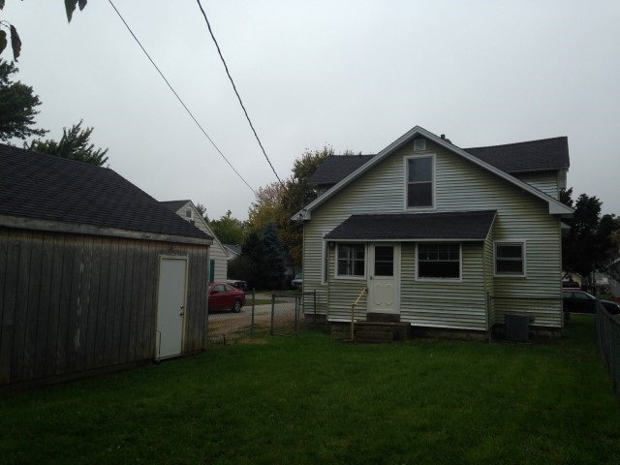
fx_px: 591
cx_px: 310
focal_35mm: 33
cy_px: 232
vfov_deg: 42.9
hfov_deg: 55.4
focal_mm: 4.12
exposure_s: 1/595
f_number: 2.4
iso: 50
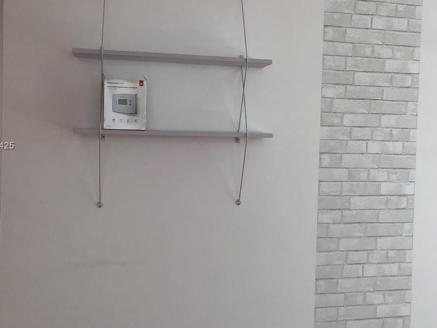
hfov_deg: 38.8
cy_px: 146
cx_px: 315
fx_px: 606
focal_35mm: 48
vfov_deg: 30.2
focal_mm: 3.99
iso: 50
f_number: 1.8
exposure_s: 1/120
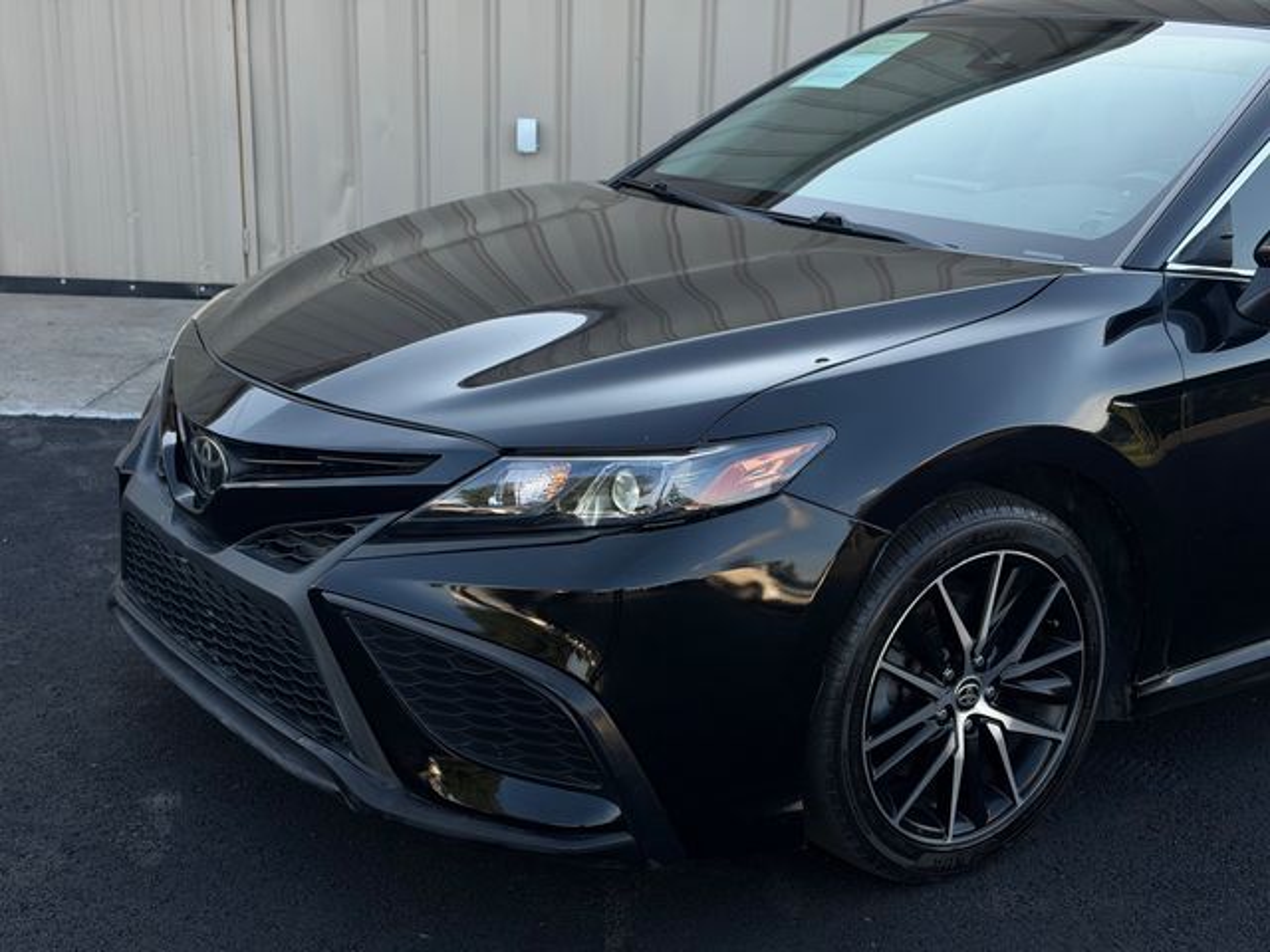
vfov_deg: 30.3
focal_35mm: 48
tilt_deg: -16.0
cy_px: 476
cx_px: 635
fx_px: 1761
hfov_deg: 39.7
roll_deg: -1.1
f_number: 1.78
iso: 80
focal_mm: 6.76
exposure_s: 1/583
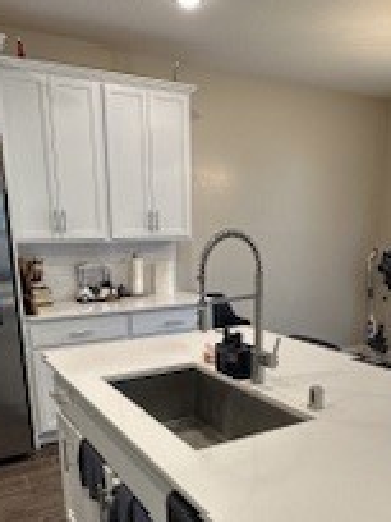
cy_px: 358
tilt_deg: -14.4
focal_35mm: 33
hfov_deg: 42.9
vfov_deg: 54.0
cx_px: 220
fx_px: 497
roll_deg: +0.0
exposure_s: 1/120
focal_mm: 2.22
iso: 160
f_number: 2.2
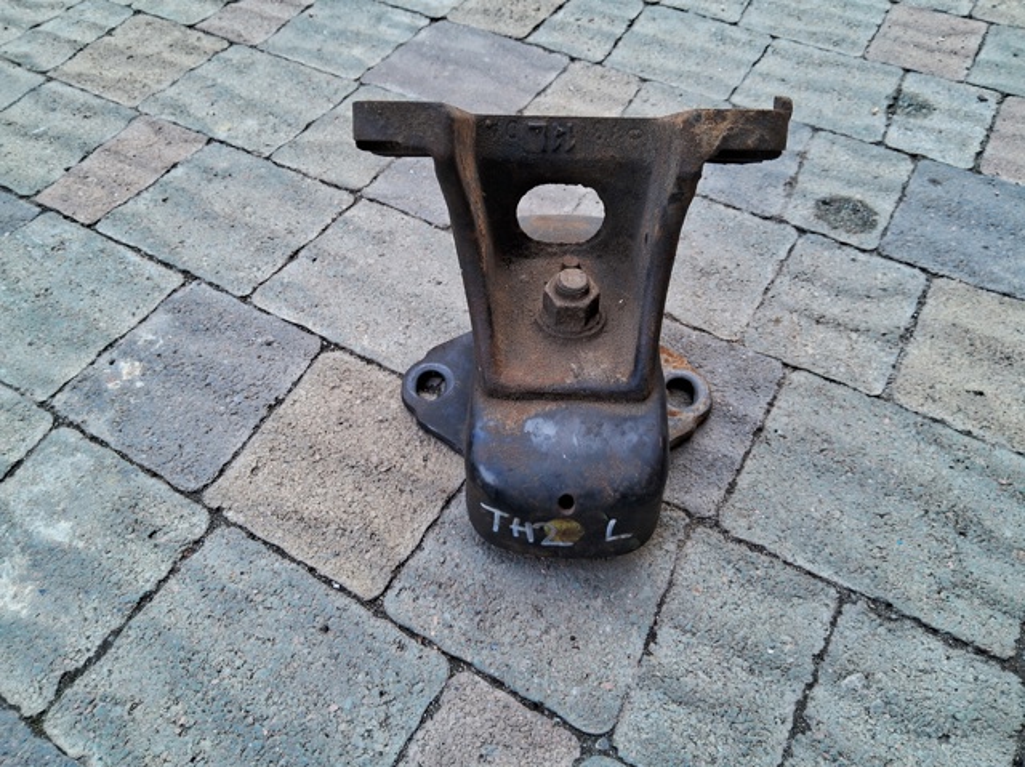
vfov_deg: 53.0
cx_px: 512
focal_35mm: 26
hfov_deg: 67.3
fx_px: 769
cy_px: 384
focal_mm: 3.98
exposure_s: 1/50
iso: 32
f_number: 1.8
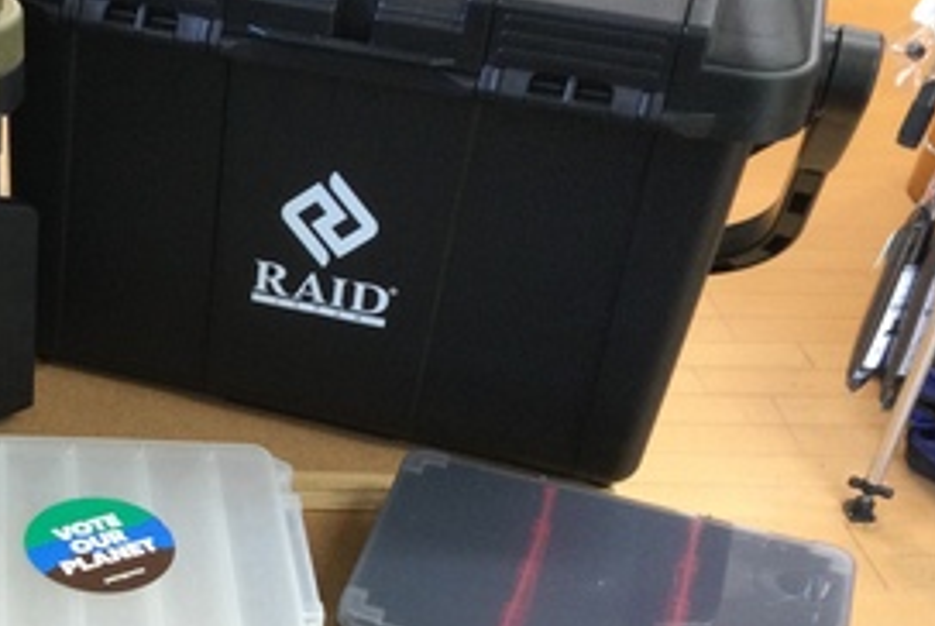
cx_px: 14
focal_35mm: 71
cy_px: 495
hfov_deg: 26.9
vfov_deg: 19.1
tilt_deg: -38.1
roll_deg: -2.5
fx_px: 1846
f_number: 2.4
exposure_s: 1/30
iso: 80
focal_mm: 3.3
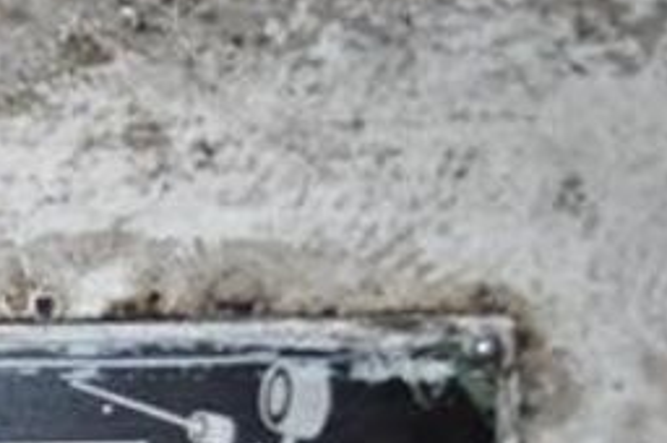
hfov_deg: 17.8
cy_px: 627
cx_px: -323
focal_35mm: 103
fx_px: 1906
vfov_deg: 12.7
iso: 200
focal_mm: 22
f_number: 3.8
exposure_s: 1/60
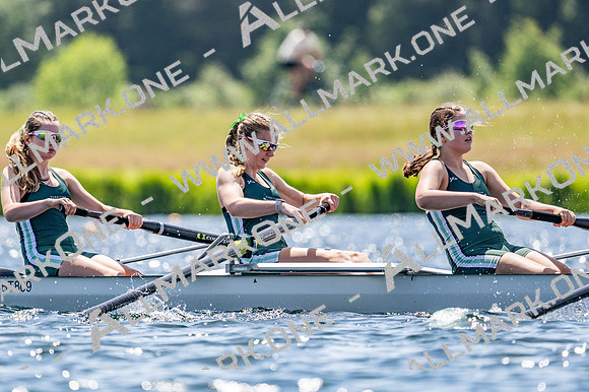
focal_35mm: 600
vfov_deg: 2.3
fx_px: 9811
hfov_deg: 3.4
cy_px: 196
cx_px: 294
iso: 250
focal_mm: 400
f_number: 4.5
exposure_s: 1/2500
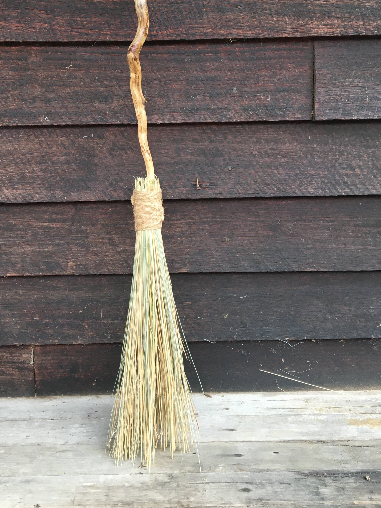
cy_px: 183
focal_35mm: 40
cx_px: 139
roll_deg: +1.9
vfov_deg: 46.3
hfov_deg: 35.7
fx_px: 587
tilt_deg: -14.8
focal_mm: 4.15
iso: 32
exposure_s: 1/33
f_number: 2.2
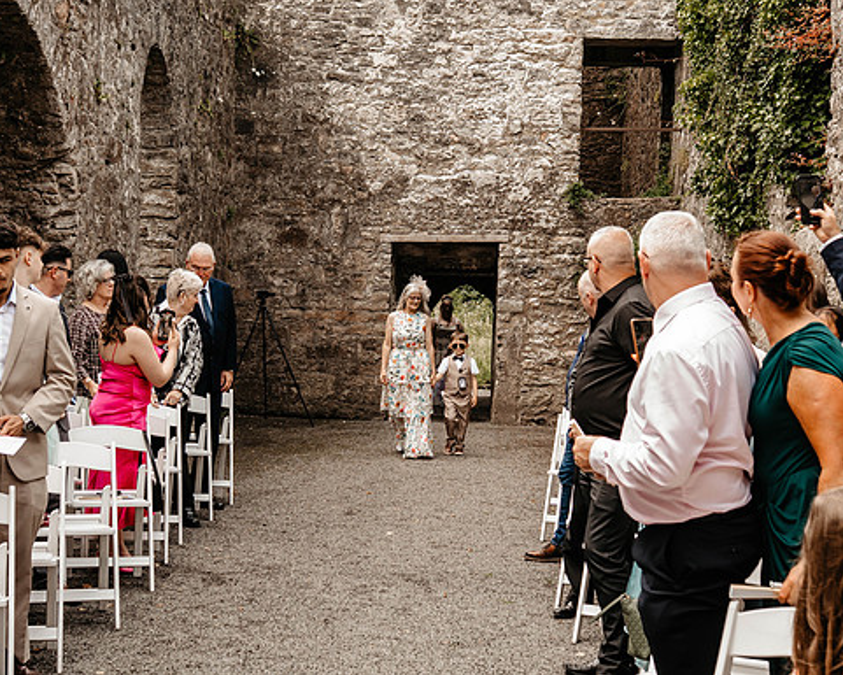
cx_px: 425
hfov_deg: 30.0
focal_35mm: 63
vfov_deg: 24.2
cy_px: 337
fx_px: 1572
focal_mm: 35
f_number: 5.6
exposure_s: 1/320
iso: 800
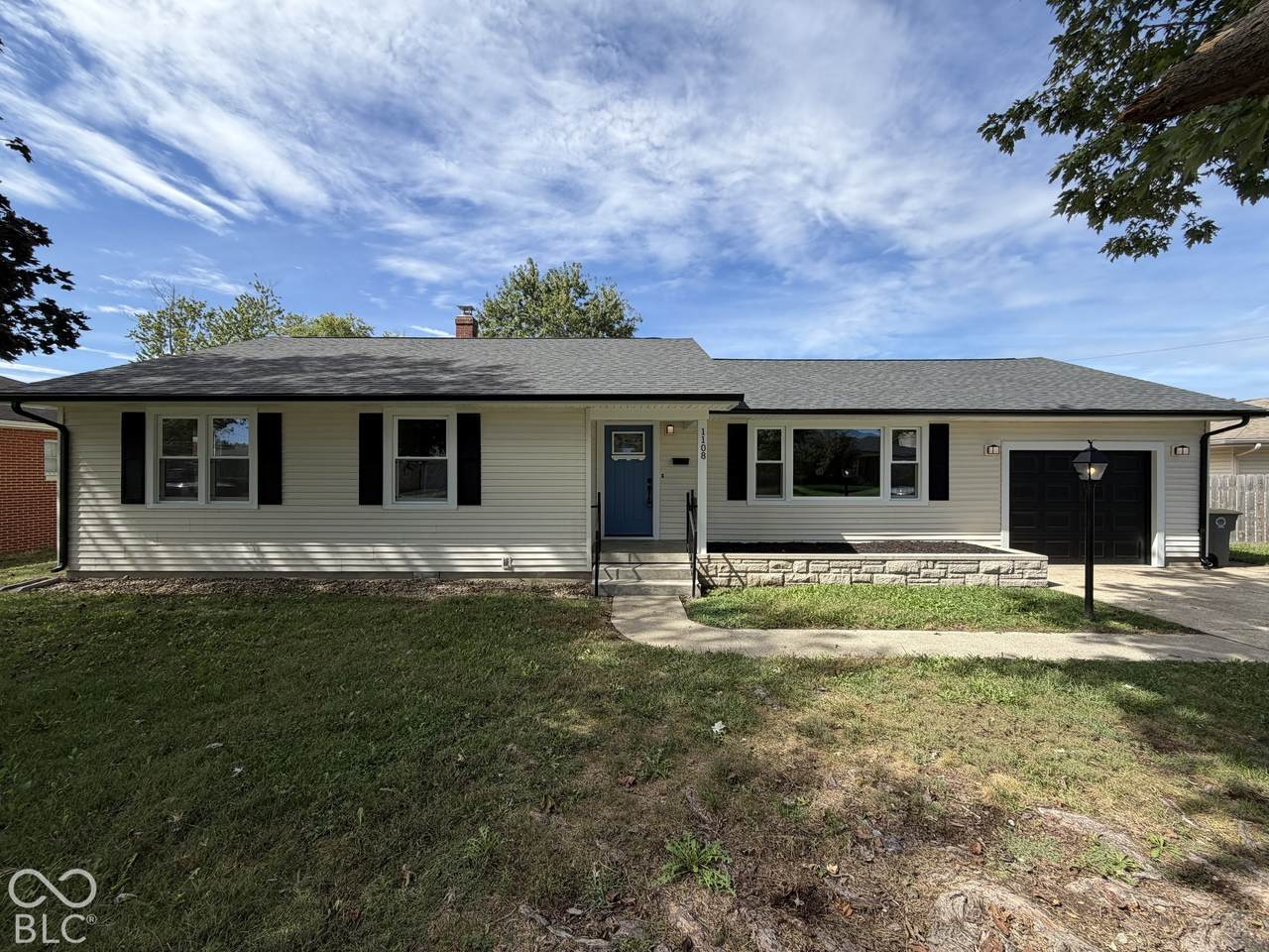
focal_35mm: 14
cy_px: 476
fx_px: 513
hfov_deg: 102.1
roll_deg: +0.0
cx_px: 634
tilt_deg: -0.1
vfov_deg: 85.7
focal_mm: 2.22
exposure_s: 1/770
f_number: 2.2
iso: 25
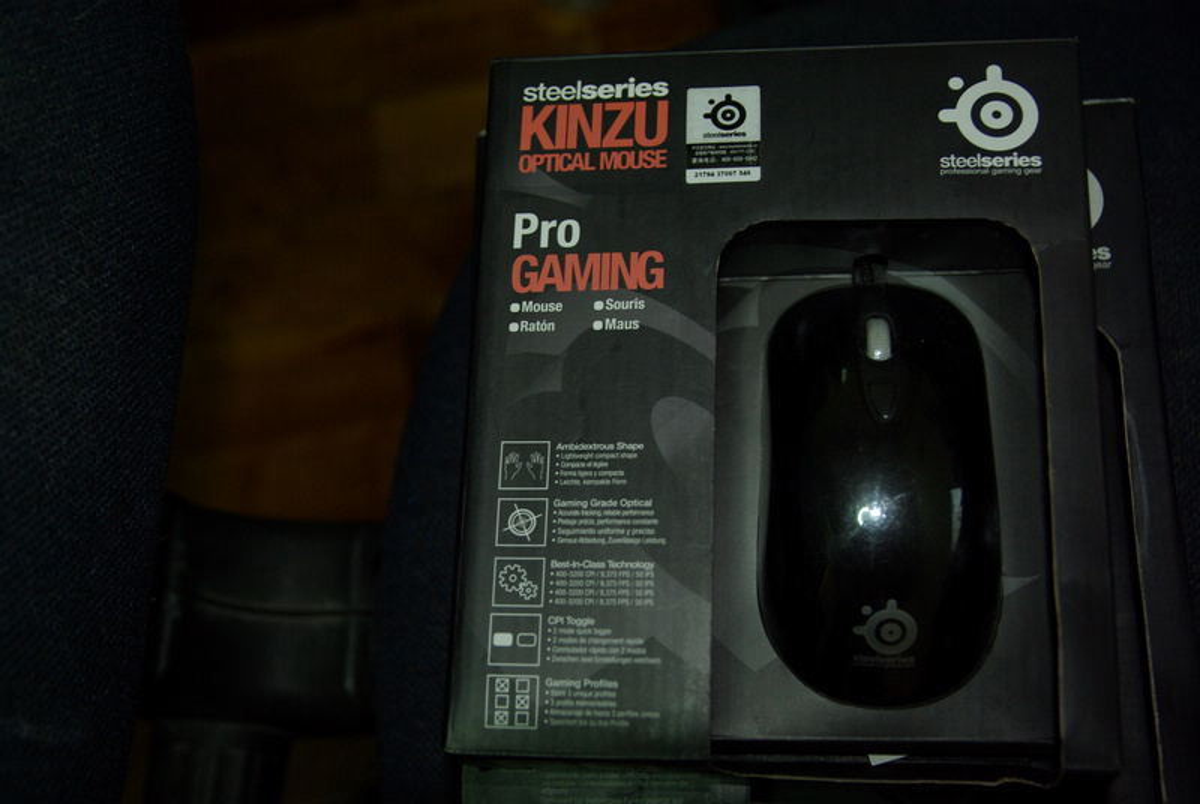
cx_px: 600
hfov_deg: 44.9
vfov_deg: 30.9
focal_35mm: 44
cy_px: 402
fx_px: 1452
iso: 400
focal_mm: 29
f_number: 4
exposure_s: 1/50
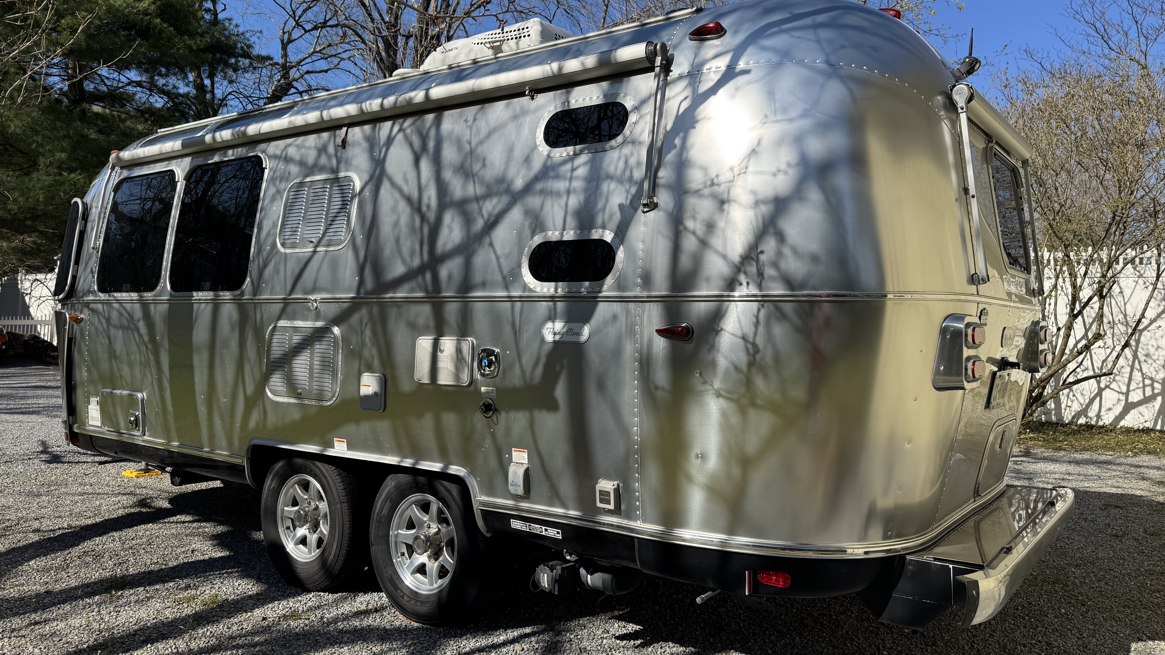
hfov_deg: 69.8
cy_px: 265
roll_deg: -1.5
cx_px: 600
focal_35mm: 27
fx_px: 834
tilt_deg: +3.7
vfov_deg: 42.7
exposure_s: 1/4049
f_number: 1.78
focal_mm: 6.76
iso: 80
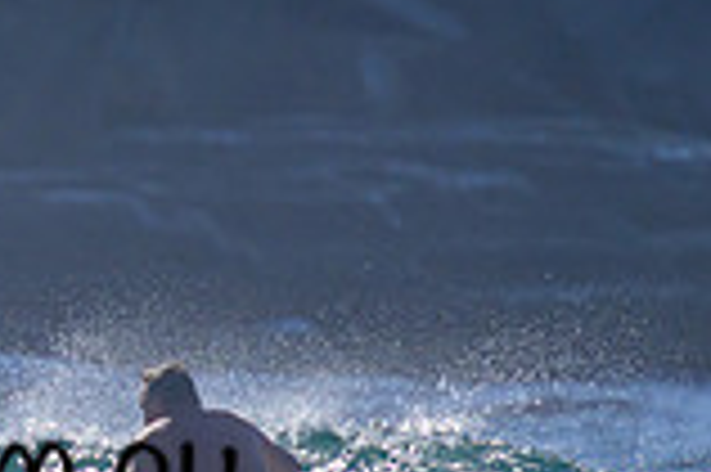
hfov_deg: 0.7
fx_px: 57905
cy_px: 425
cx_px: -238
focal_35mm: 2935
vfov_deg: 0.5
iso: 900
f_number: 11
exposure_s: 1/2000
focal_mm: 800
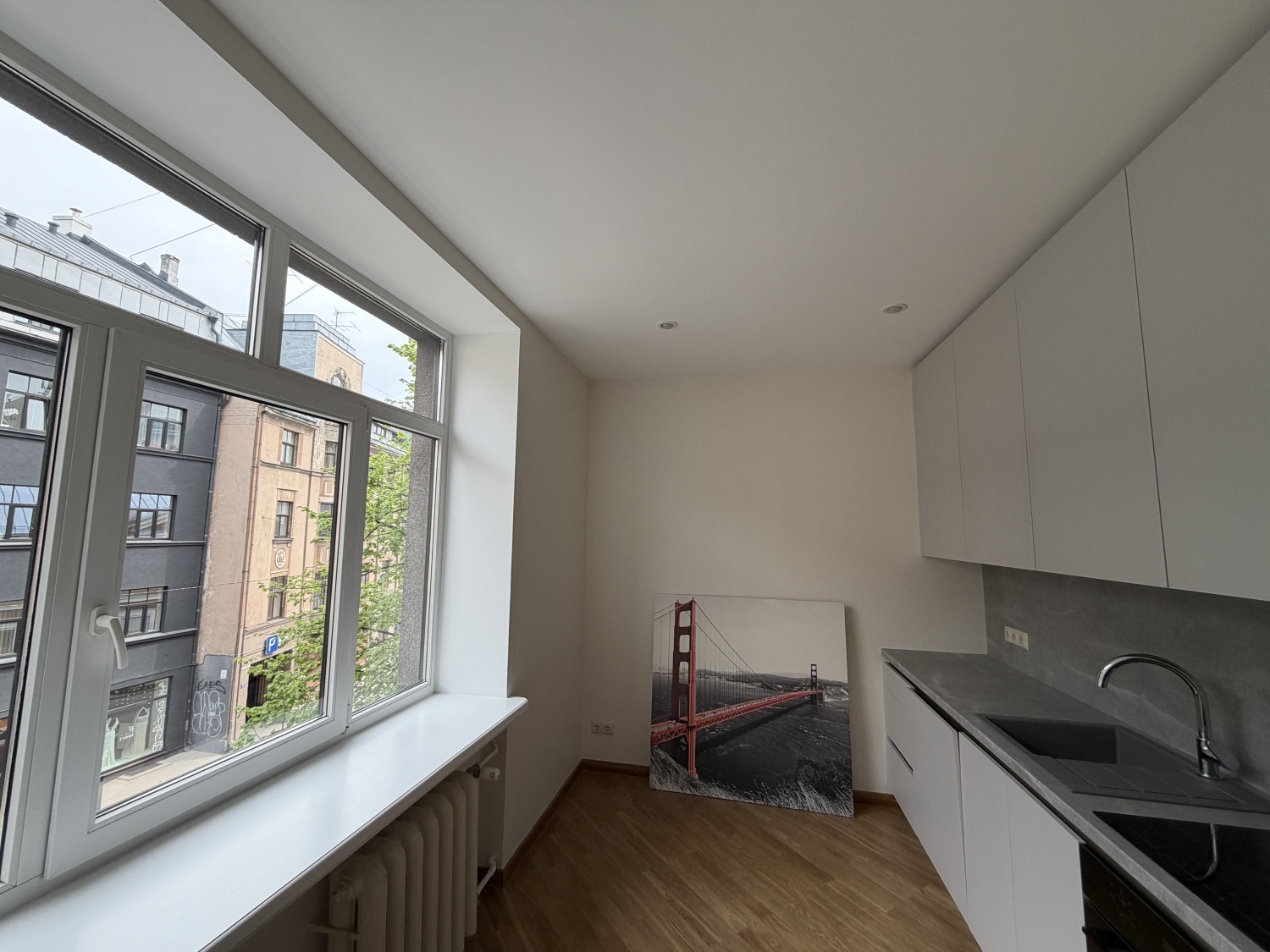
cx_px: 635
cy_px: 476
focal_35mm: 14
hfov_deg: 102.1
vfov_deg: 85.7
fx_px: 514
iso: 50
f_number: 2.2
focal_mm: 2.22
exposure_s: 1/224
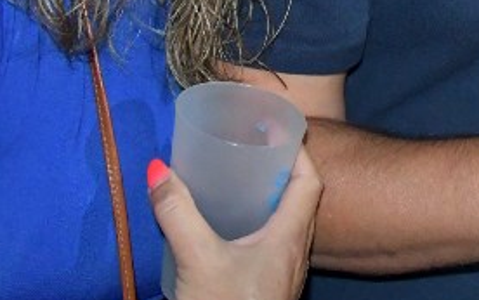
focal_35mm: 102
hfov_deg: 19.4
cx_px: 554
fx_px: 1333
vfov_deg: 12.4
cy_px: -109
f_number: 3.5
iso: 5600
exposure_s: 1/60
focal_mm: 18
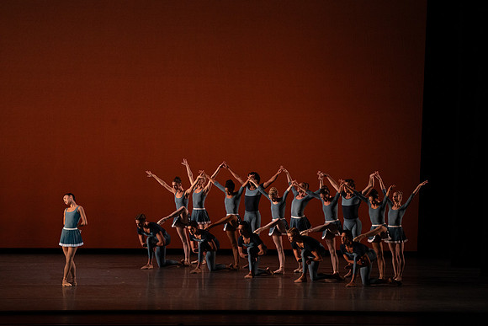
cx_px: 244
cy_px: 163
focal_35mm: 168
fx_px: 2278
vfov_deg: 8.2
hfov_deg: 12.2
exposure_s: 1/400
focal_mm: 168
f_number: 9
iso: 5000
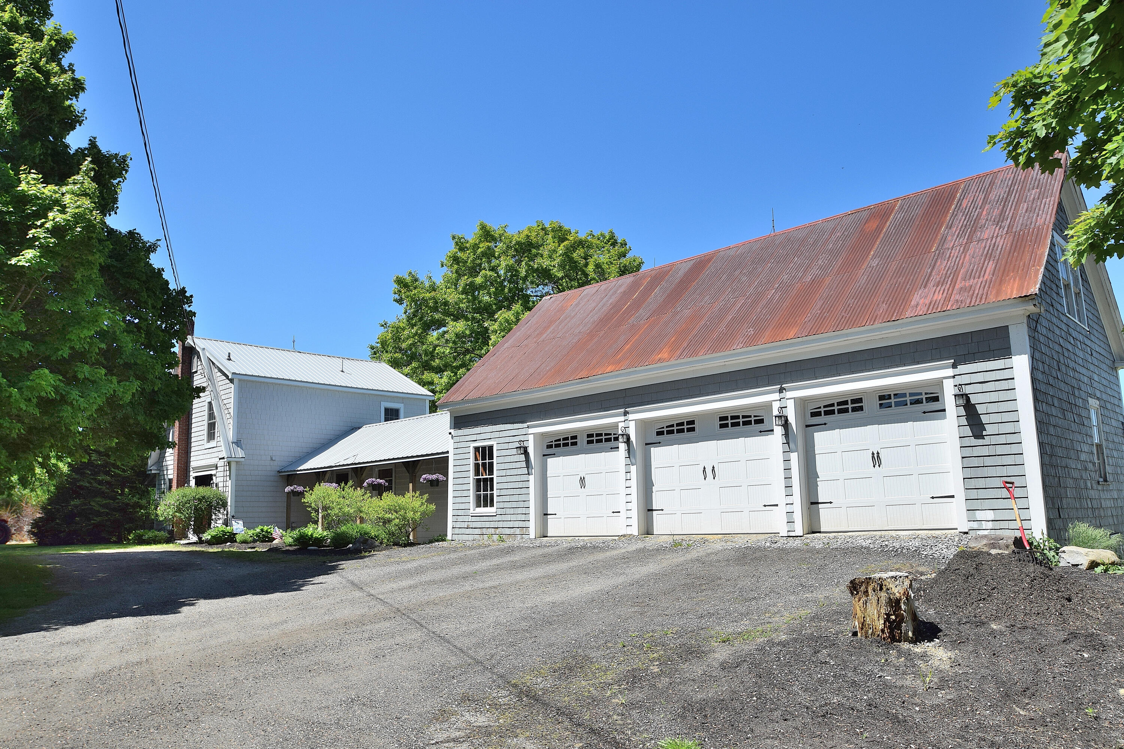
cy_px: 374
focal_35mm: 26
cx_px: 562
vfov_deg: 50.4
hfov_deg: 70.4
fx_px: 796
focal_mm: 17
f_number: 10
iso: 200
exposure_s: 1/400
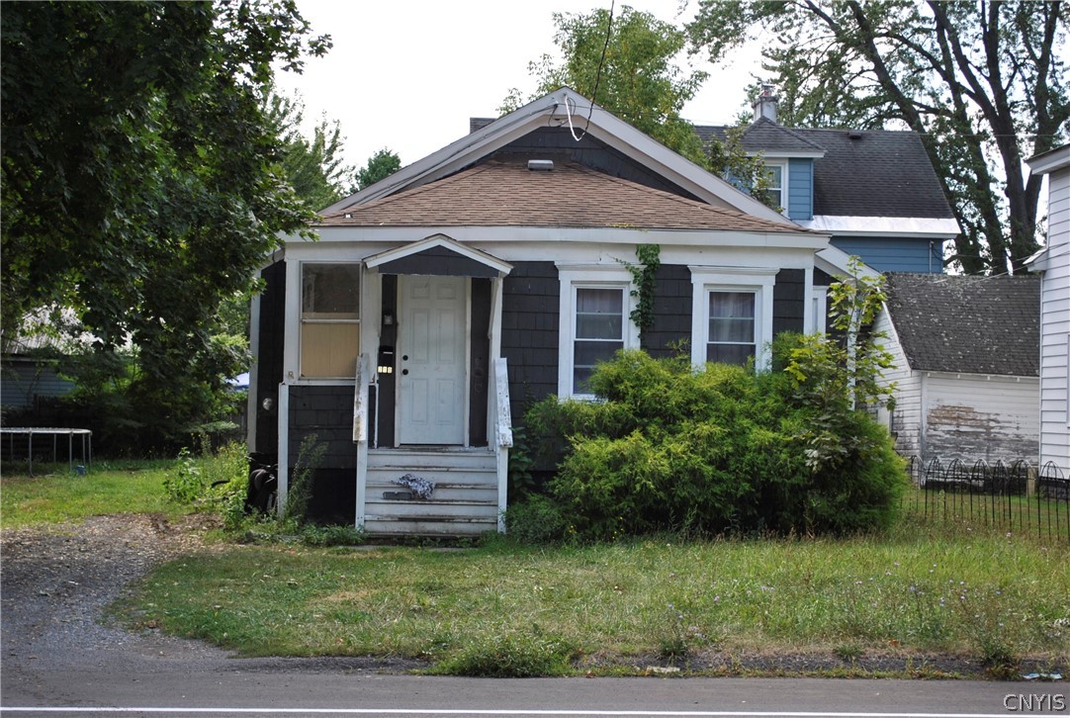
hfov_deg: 31.8
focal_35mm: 63
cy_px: 359
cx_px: 535
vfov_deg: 21.7
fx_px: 1876
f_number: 5.3
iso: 100
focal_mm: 42
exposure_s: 1/160
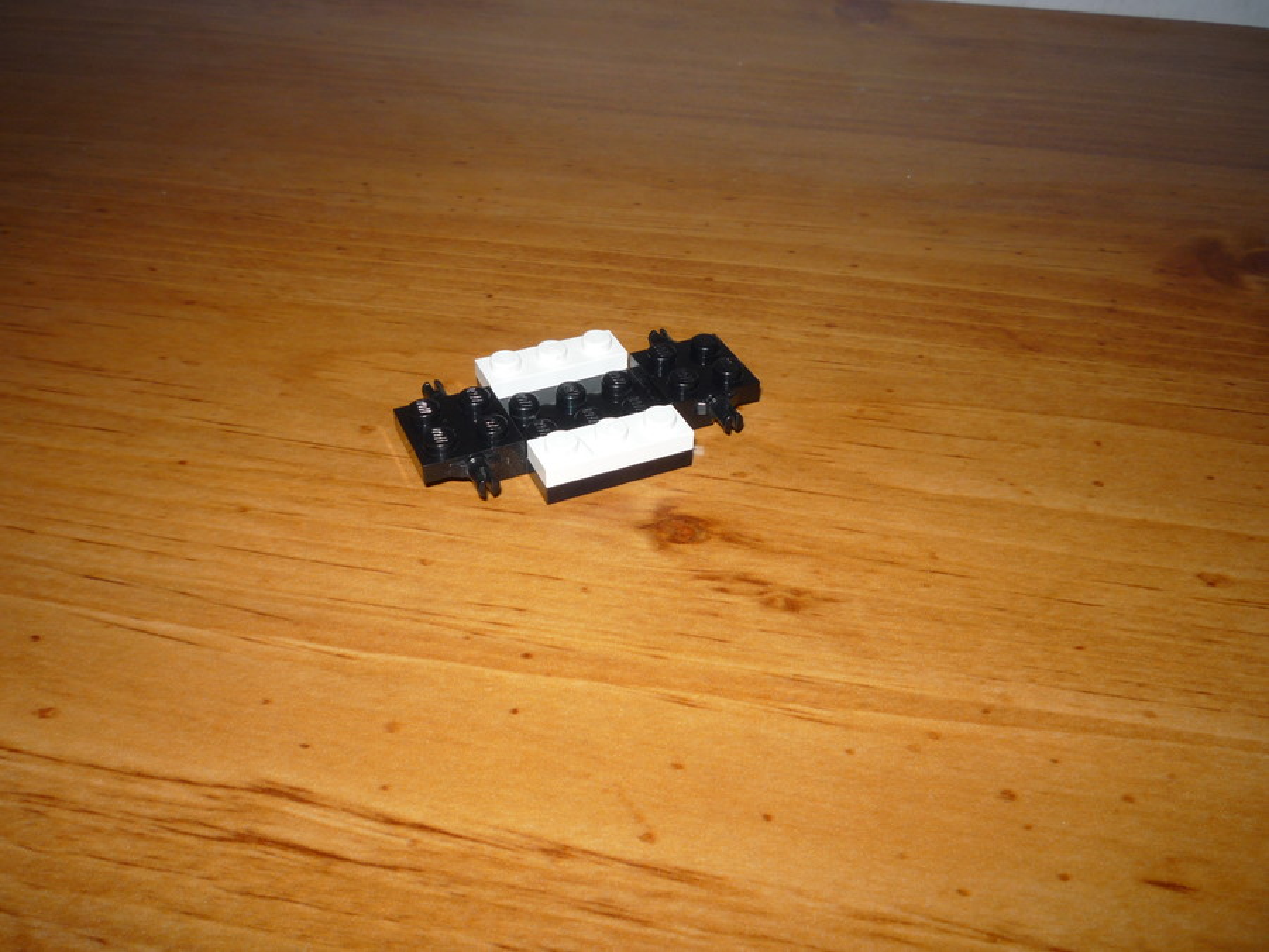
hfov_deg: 56.8
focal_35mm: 32
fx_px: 1173
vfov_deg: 44.2
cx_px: 634
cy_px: 476
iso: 100
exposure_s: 1/30
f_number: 4
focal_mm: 5.2
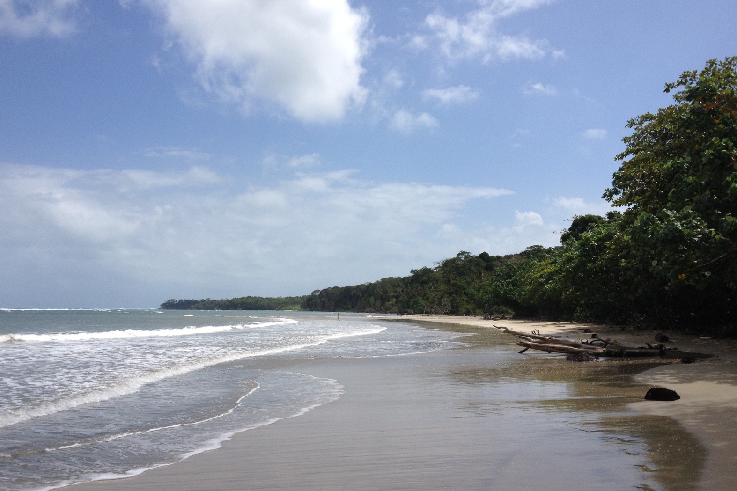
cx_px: 363
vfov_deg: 35.9
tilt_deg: +0.8
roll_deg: -0.2
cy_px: 249
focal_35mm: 37
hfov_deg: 51.9
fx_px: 757
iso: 50
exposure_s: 1/3690
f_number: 2.4
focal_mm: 4.28
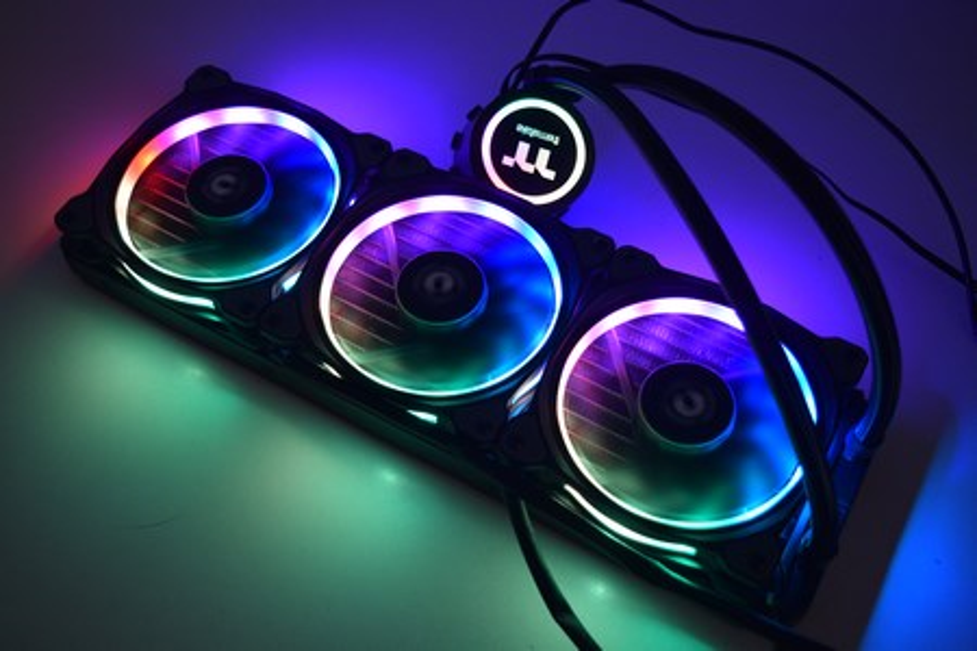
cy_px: 326
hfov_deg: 49.6
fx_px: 1058
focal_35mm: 39
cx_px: 488
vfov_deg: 34.2
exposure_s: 1/60
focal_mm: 26
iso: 640
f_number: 4
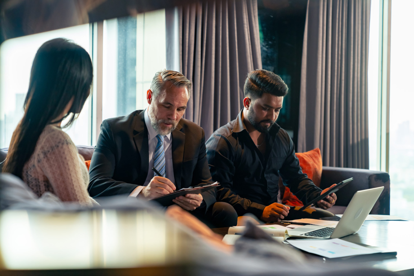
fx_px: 748
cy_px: 138
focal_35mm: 65
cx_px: 207
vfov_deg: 20.9
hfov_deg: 31.0
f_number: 2.8
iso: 500
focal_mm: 65
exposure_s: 1/160
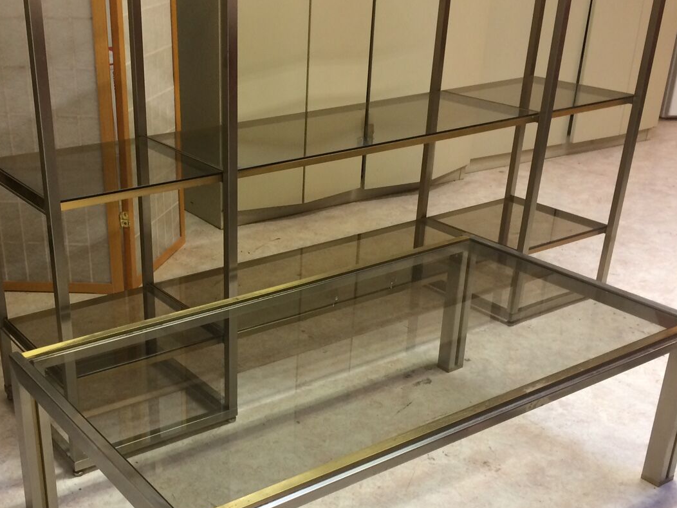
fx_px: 880
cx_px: 232
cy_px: 350
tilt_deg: -27.9
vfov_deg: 31.8
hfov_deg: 41.6
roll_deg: +0.8
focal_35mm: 45
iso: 125
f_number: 2.2
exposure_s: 1/33
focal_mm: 4.15
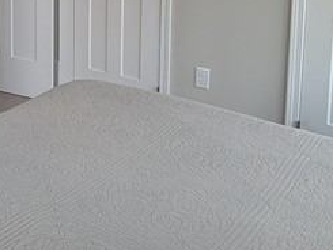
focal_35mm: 50
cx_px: -39
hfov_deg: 33.1
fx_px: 481
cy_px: -27
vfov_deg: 26.7
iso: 41
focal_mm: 2.02
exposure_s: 1/74.3
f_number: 1.7
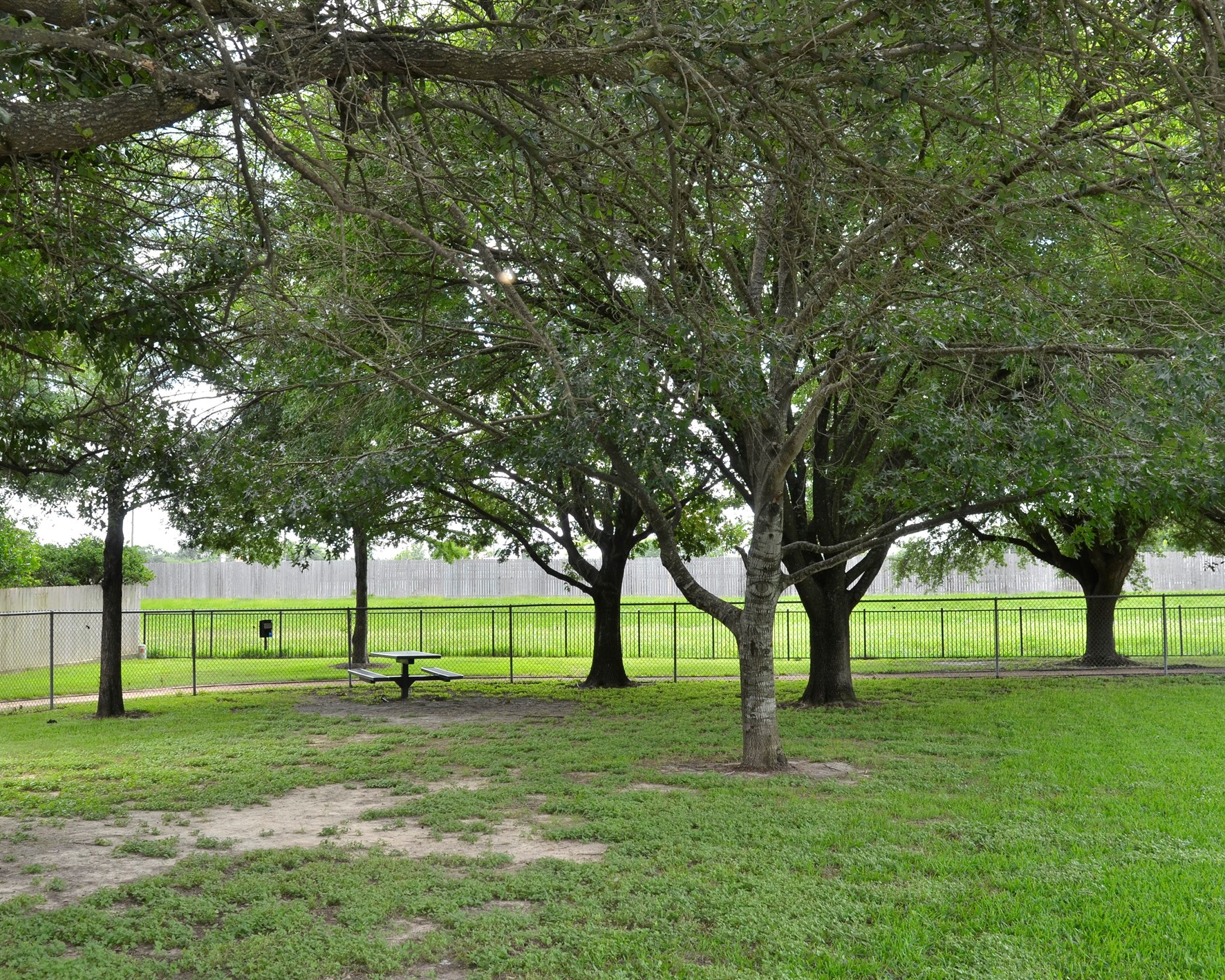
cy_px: 497
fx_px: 1378
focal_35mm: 38
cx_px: 601
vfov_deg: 39.2
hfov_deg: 47.9
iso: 200
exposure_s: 1/125
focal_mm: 22
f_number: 5.6
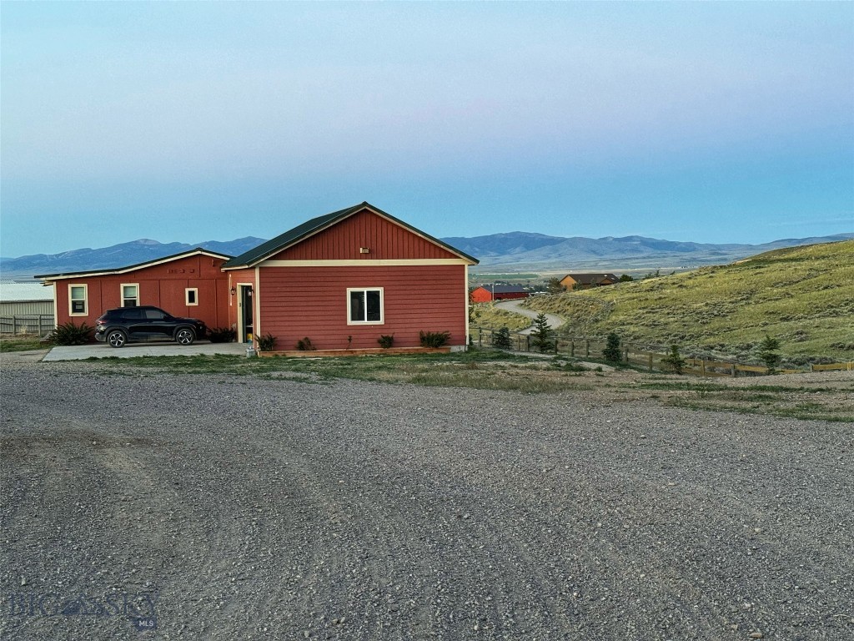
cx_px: 427
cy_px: 320
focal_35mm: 48
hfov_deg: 39.7
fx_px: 1184
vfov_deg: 30.3
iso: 250
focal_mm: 6.86
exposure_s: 1/60
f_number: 1.78
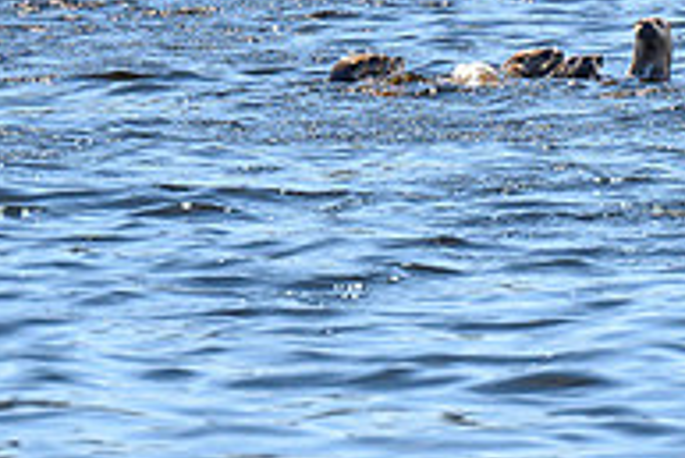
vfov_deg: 1.7
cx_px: 564
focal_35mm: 814
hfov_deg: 2.5
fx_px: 15500
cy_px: 56
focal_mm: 200
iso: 640
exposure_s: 1/400
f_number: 8
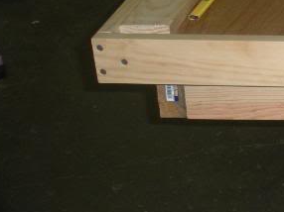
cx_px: 480
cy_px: 45
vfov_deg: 11.4
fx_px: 1057
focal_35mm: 129
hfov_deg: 13.9
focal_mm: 6.3
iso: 150
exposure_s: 1/60
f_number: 3.5
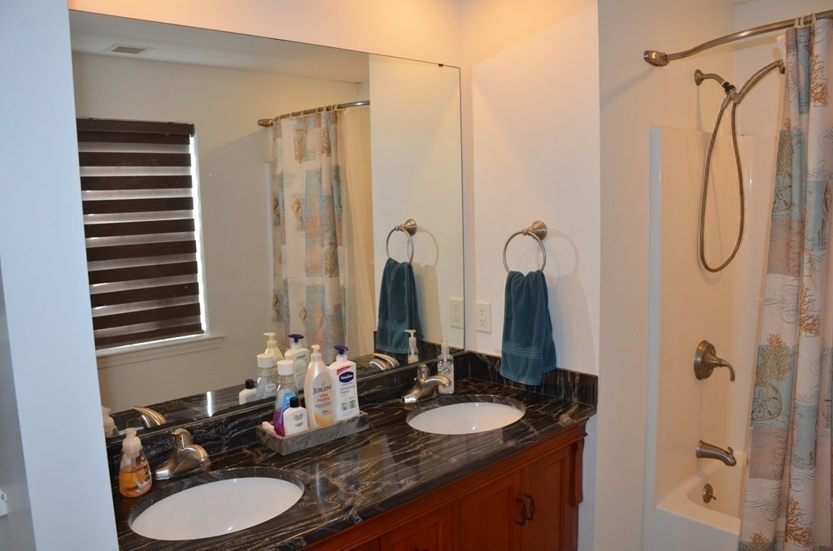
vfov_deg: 47.7
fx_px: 623
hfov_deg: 67.5
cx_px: 416
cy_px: 276
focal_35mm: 27
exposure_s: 1/60
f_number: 5
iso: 800
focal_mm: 18
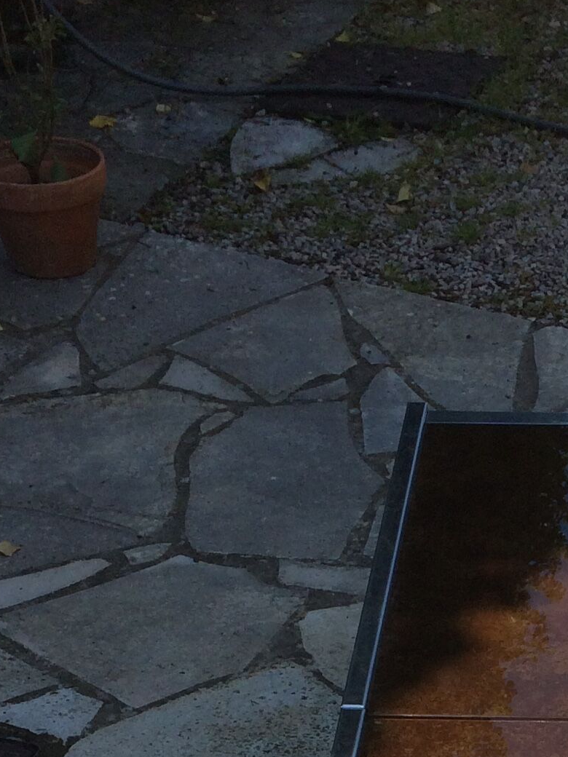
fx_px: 1991
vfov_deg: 19.4
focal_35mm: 91
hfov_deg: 15.8
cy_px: 1064
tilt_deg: -47.7
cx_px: 639
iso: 32
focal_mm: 4.15
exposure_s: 1/1709
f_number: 2.2
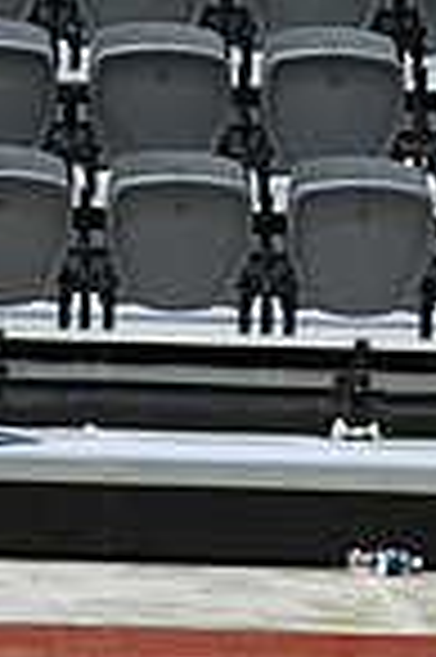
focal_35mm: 514
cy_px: 461
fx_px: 9359
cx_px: -787
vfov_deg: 4.0
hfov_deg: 2.6
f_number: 4
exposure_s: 1/250
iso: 4000
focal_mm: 86
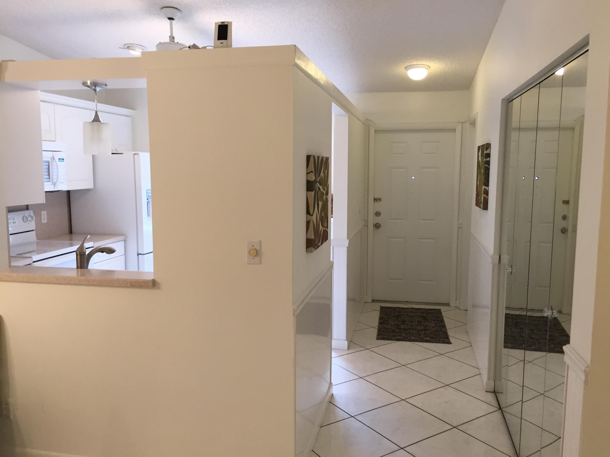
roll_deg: -0.5
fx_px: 511
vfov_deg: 48.2
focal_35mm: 29
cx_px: 305
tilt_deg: -6.7
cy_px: 228
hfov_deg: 61.7
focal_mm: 4.15
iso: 50
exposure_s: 1/30
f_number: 2.2
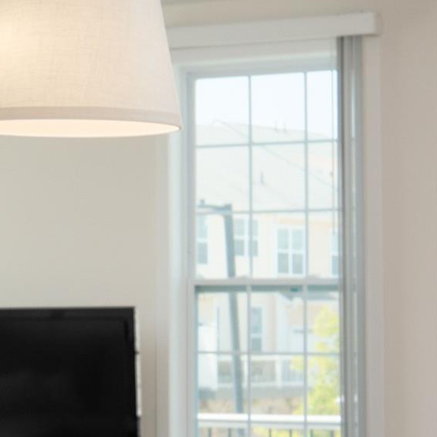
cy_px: 405
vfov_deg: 13.7
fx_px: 1800
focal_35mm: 126
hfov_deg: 12.6
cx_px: -352
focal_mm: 27
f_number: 5.6
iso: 640
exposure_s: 1/250
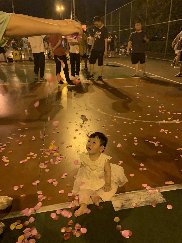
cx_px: 91
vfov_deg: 67.3
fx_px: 182
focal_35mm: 26
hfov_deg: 53.1
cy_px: 122
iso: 250
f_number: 1.8
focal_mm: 4.25
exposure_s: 1/33
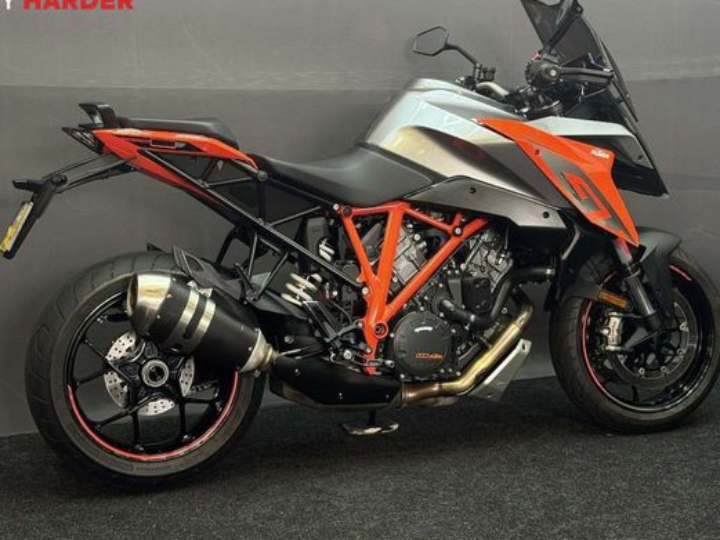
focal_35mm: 59
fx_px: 1227
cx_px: 355
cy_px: 225
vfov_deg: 24.8
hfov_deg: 32.7
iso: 100
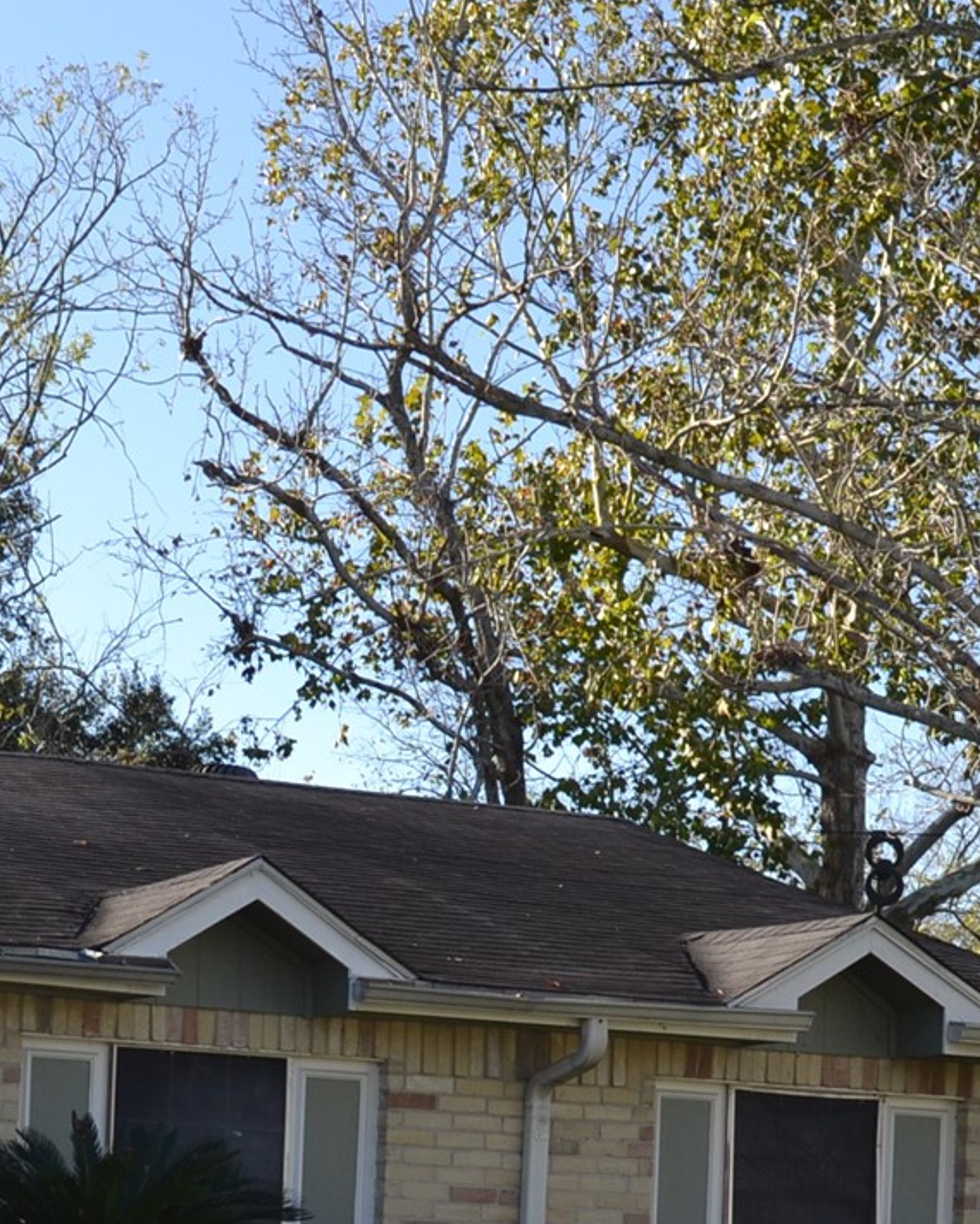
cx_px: -16
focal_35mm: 86
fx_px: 3117
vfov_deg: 21.5
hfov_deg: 17.4
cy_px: 1186
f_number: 5
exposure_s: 1/200
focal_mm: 20
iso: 100
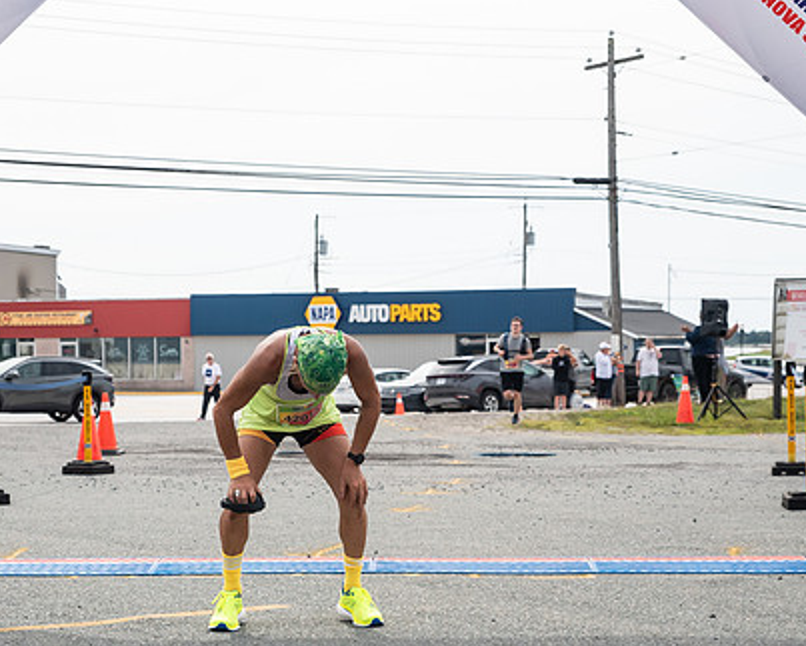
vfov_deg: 17.8
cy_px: 458
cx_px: 334
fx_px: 2053
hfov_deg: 22.2
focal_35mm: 86
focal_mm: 52
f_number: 4
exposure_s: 1/3200
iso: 800
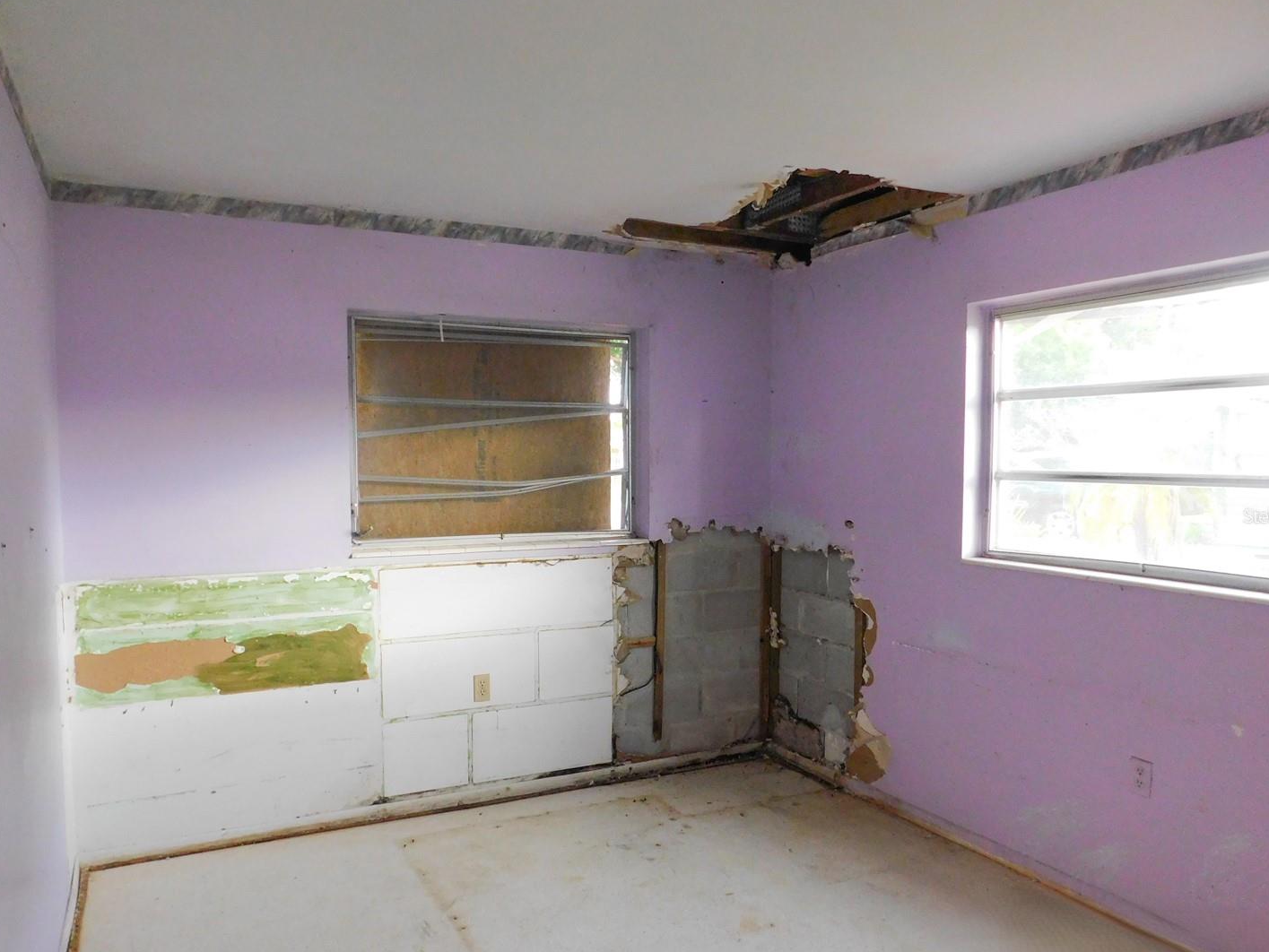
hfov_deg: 67.3
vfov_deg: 53.0
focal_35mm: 26
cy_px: 515
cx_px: 611
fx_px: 953
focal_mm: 4
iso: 400
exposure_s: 1/15
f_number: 3
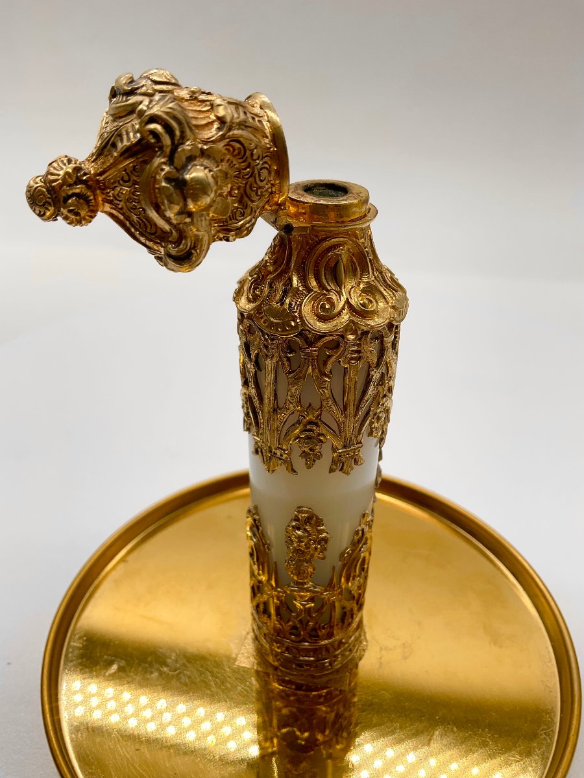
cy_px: 389
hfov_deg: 48.2
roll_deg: +0.4
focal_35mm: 29
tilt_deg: -32.3
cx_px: 292
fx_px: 652
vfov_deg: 61.7
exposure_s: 1/391
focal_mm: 3
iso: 16
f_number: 1.8
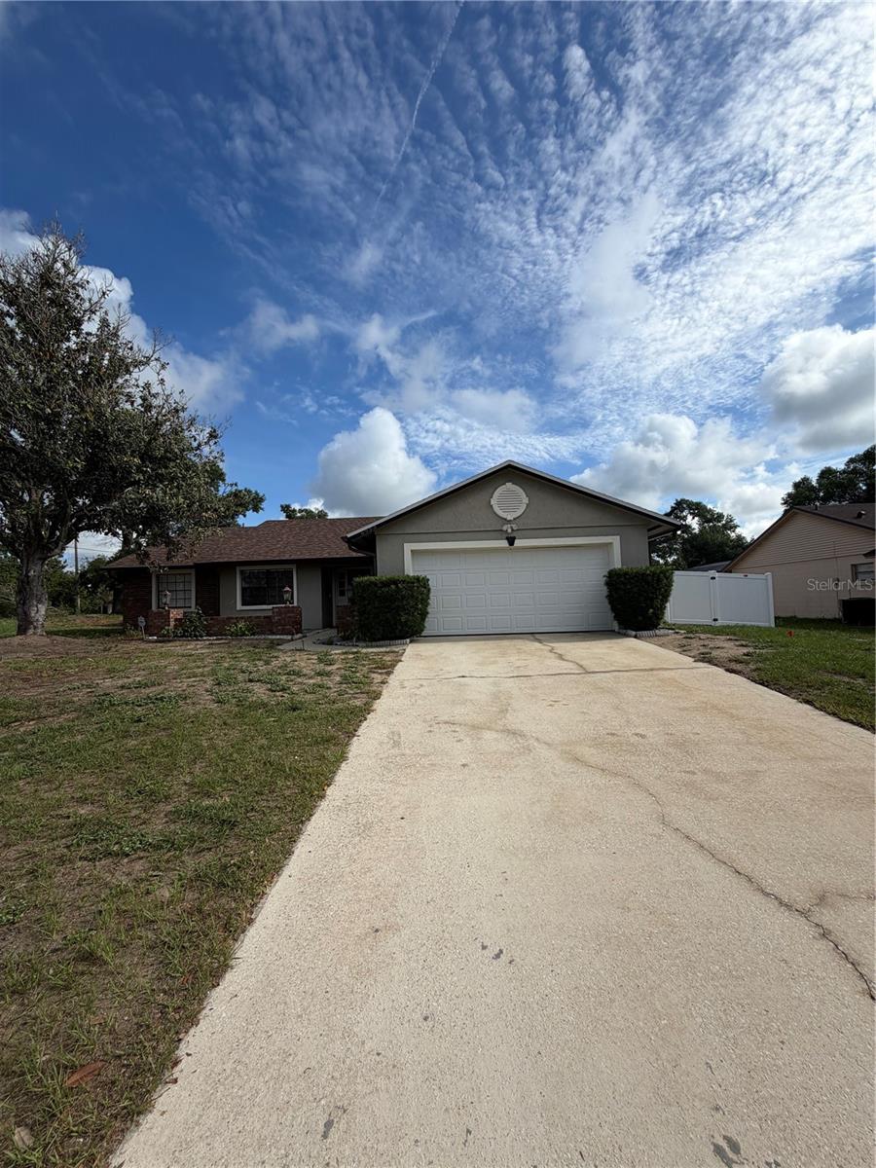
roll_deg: +2.1
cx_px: 438
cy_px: 584
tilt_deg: +3.3
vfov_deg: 102.1
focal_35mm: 14
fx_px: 472
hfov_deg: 85.7
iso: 20
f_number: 2.2
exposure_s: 1/1167
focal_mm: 2.22
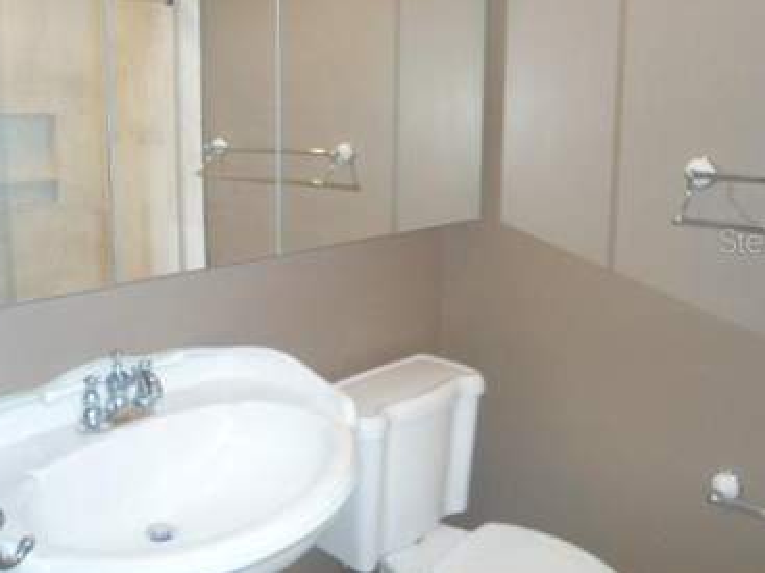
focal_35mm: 34
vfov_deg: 41.6
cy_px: 240
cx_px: 367
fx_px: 751
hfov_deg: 54.0
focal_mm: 4.7
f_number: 2.8
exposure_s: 1/60
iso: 200
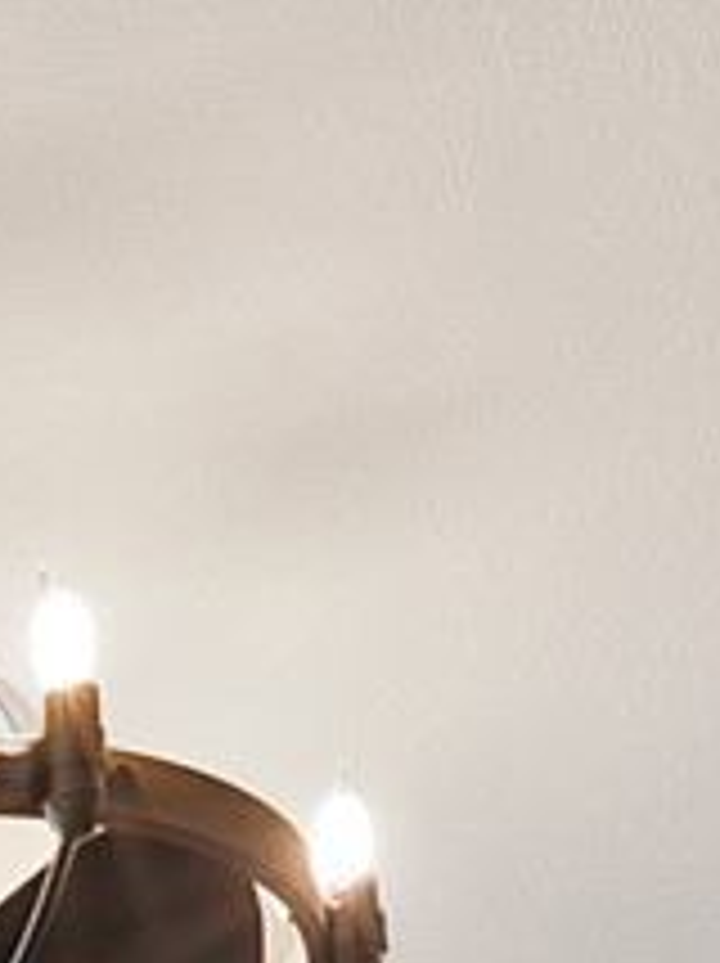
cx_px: -855
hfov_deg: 11.8
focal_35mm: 108
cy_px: 2534
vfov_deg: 12.5
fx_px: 3001
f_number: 9
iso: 2500
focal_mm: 12
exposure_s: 1/8
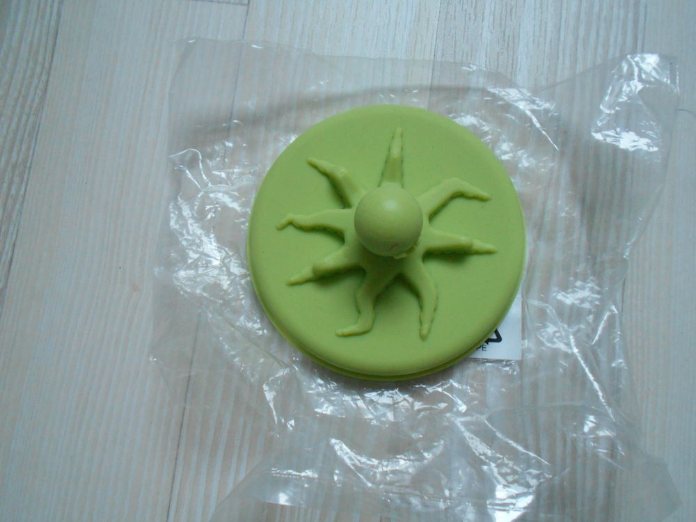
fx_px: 523
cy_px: 261
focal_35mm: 26
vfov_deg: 53.1
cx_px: 348
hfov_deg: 67.3
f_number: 3.2
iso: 400
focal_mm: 4.6
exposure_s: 1/25
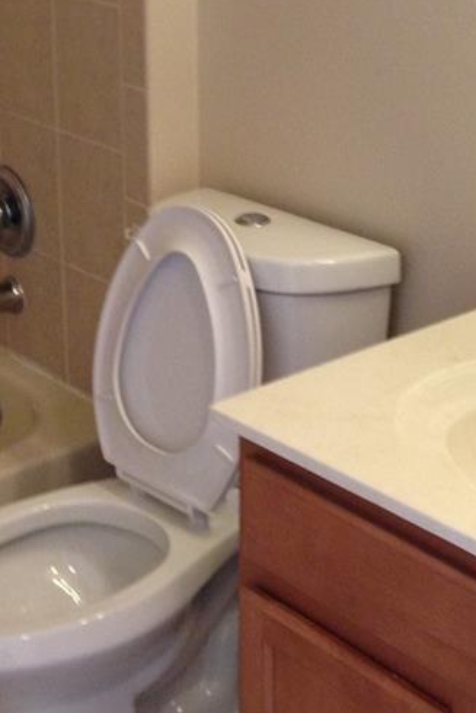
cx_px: 236
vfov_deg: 24.0
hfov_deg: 16.3
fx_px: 1665
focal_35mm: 84
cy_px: 191
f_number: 2.4
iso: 160
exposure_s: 1/20
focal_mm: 4.13
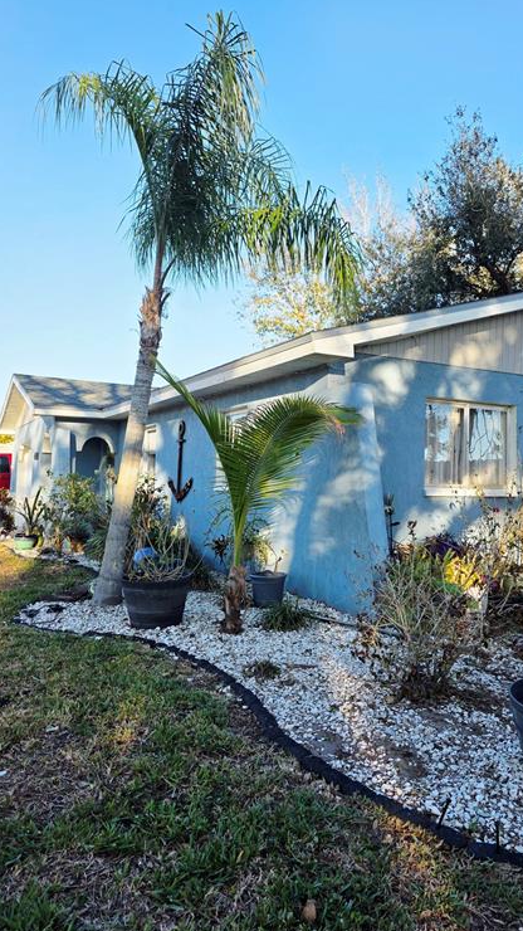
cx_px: 295
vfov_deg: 71.9
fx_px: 641
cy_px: 454
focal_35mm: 26
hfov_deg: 44.3
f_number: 1.7
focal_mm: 6.3
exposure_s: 1/2000
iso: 80
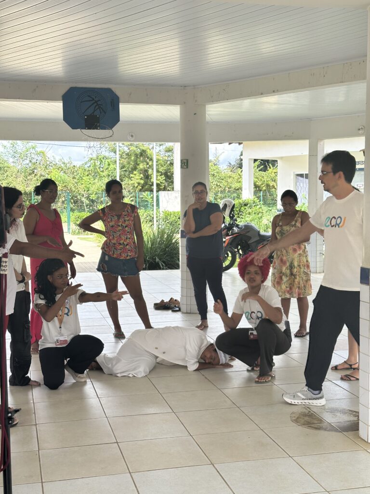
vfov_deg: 39.7
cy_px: 247
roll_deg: +0.4
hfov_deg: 30.3
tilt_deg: -4.1
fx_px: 684
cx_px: 185
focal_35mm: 48
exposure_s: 1/642
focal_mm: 6.86
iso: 64
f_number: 1.78
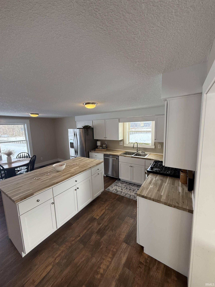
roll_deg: +1.5
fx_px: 116
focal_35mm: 14
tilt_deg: -8.2
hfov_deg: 85.7
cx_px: 108
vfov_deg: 102.1
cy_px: 144
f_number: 2.2
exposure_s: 1/120
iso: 125
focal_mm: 2.22
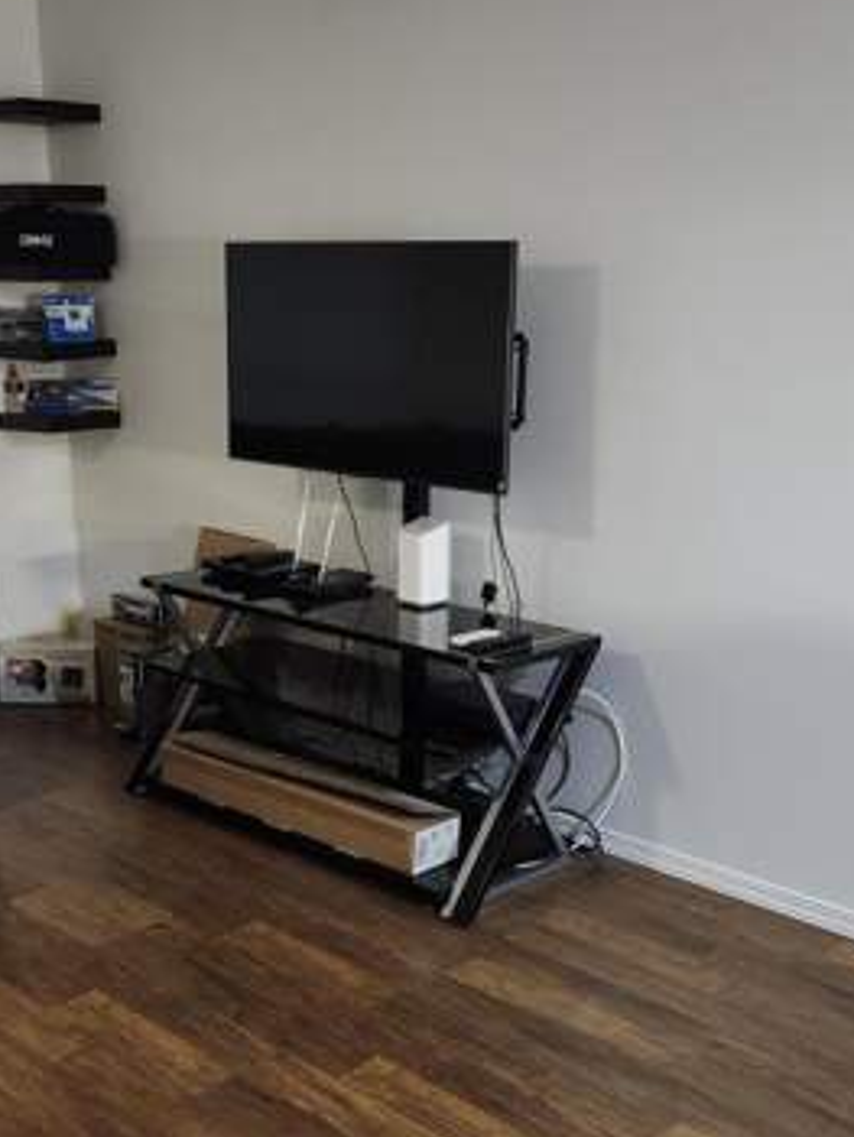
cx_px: 458
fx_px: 1380
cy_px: 676
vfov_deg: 44.6
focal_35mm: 42
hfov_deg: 34.4
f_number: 1.8
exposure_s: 1/24
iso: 800
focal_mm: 5.54
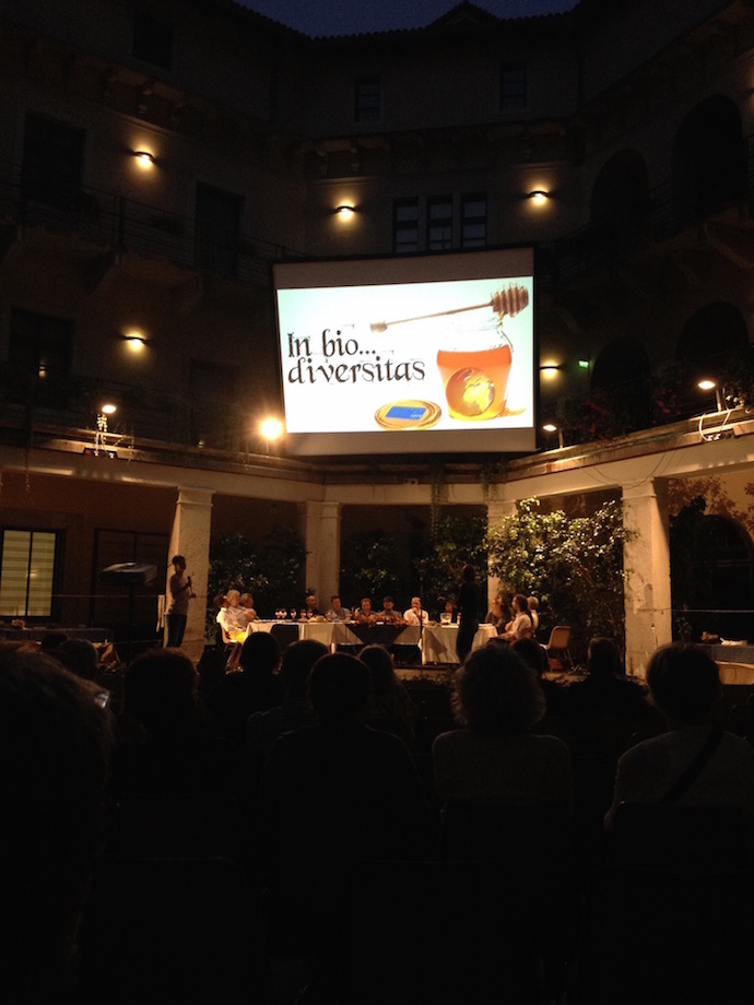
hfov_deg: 40.7
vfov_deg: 52.6
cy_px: 502
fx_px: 1016
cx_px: 377
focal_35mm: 35
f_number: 2.4
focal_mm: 4.28
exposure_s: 1/20
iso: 200
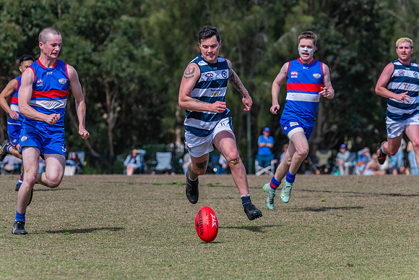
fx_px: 3251
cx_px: 210
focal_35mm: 279
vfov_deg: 4.9
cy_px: 140
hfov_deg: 7.4
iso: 800
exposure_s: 1/1600
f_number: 7.1
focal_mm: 270
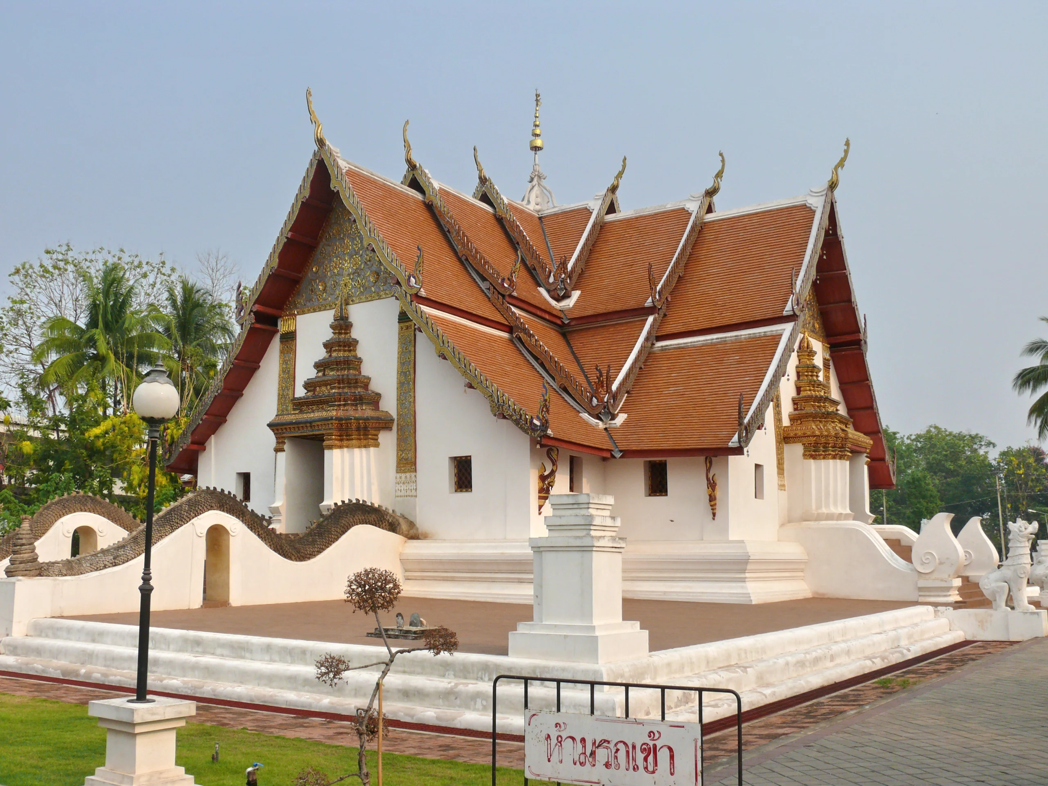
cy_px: 393
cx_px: 524
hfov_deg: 52.6
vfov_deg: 40.7
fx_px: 1060
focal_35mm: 35
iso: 100
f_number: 5.6
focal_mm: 7.4
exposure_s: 1/400
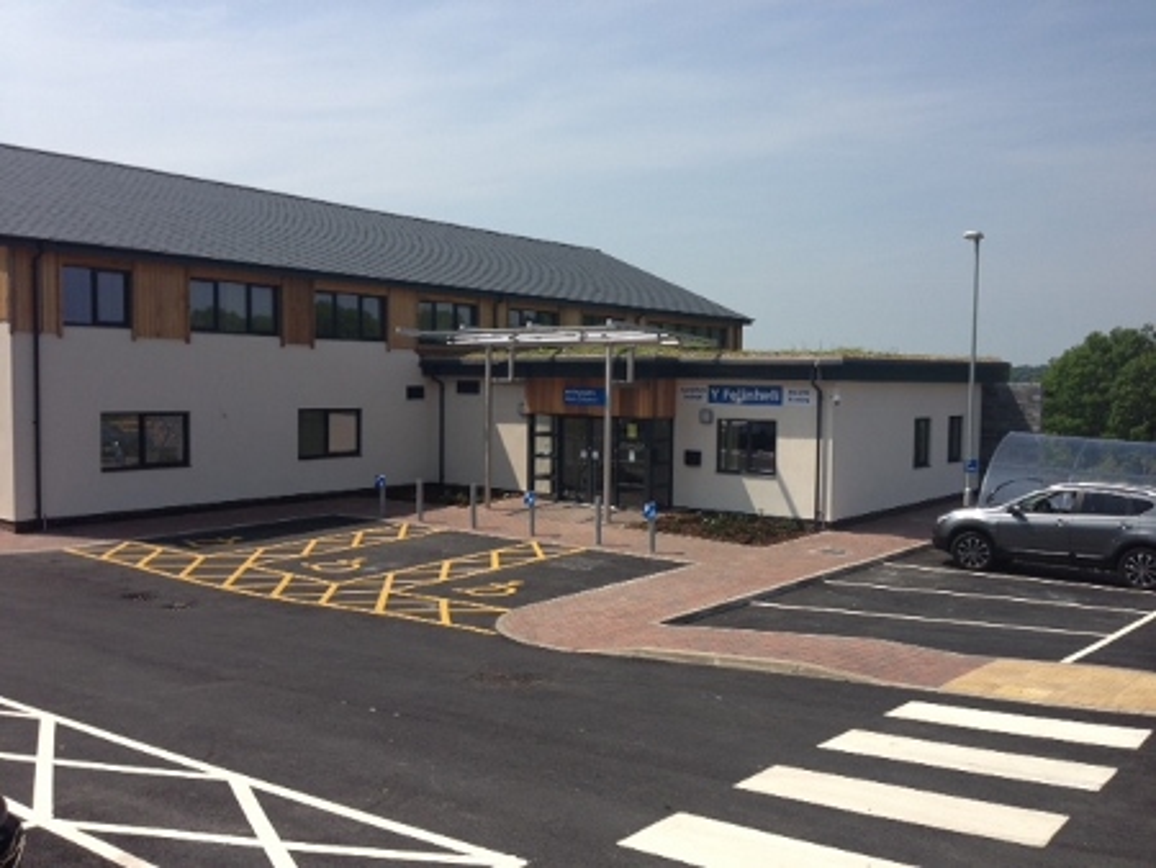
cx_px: 578
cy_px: 434
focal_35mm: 33
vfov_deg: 43.0
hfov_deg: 55.3
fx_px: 1103
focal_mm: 4.13
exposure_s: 1/1808
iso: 50
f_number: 2.4
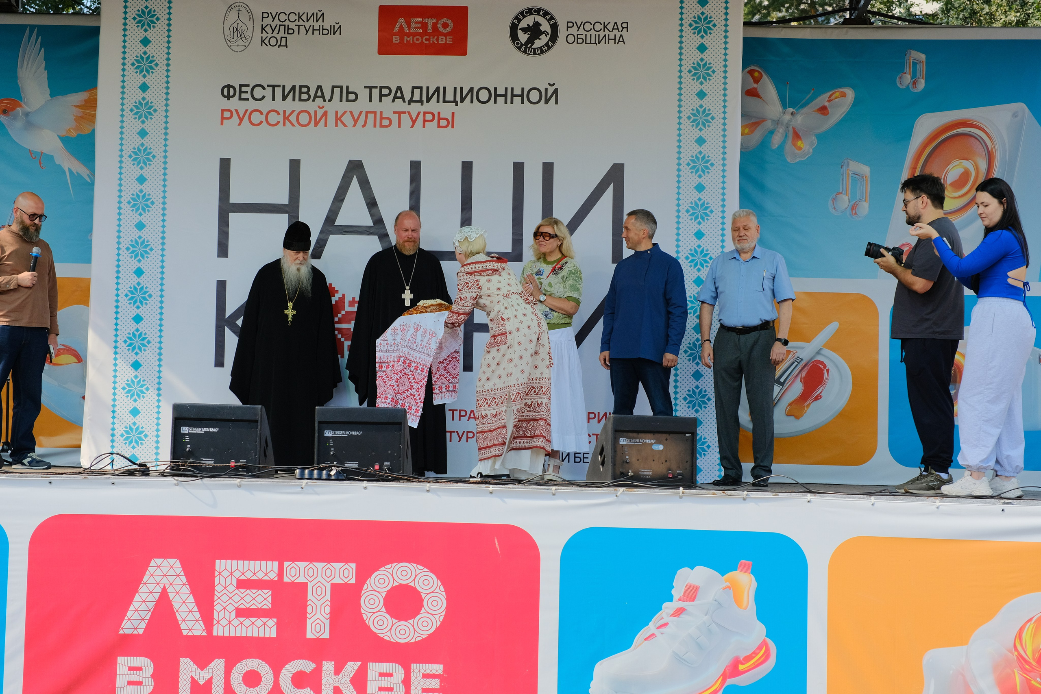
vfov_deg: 19.5
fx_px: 2024
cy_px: 347
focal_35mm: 70
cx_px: 520
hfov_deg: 28.8
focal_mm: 46.5
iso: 640
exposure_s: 1/500
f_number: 4.5
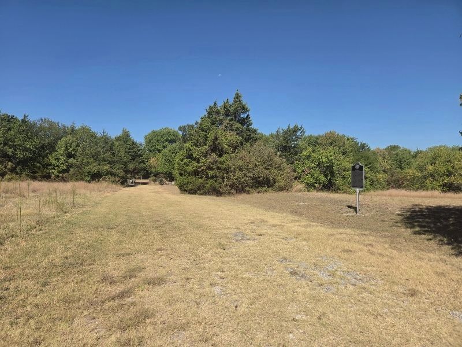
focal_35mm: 23
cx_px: 231
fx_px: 307
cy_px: 174
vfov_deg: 58.9
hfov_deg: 73.9
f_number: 1.8
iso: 80
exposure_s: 1/5697
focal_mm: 5.4
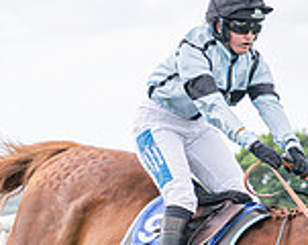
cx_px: -399
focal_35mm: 484
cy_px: 304
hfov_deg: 3.9
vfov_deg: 3.2
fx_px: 4401
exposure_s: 1/1600
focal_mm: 70
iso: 400
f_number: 4
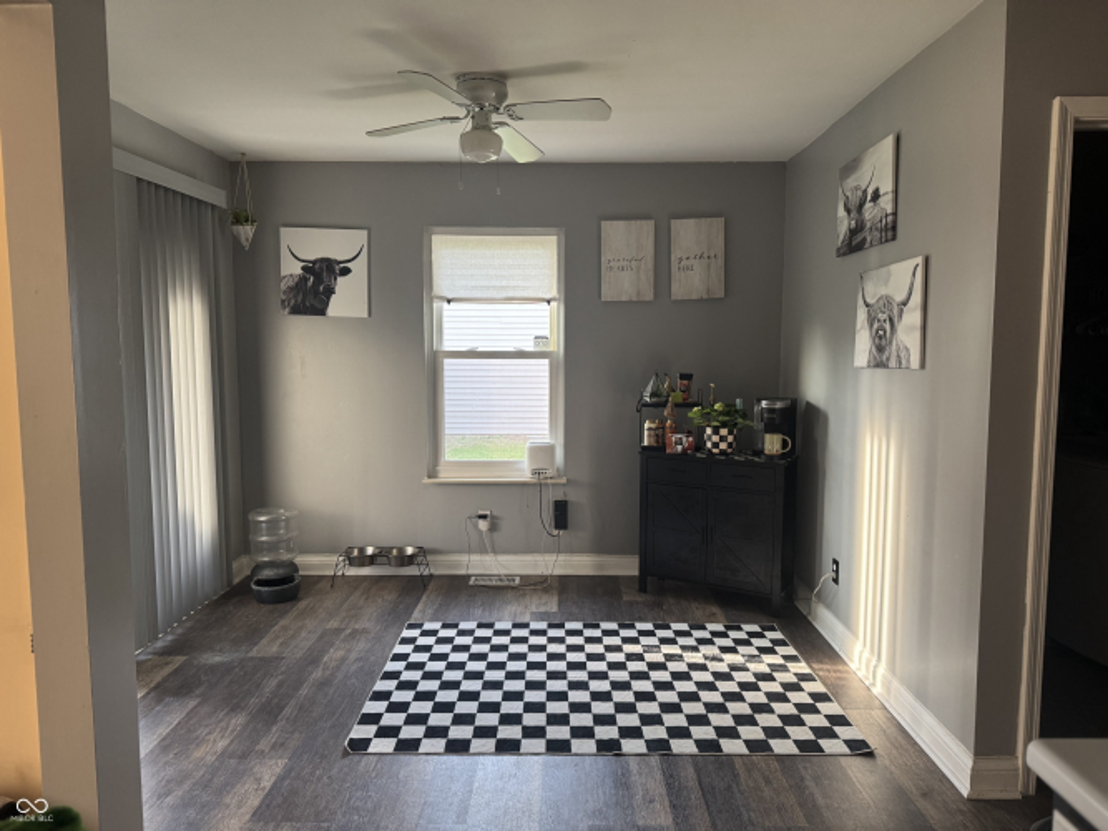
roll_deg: +0.4
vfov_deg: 56.8
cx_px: 554
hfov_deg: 71.6
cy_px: 416
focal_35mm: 24
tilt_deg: -6.5
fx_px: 768
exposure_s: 1/64
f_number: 1.78
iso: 200
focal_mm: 6.76
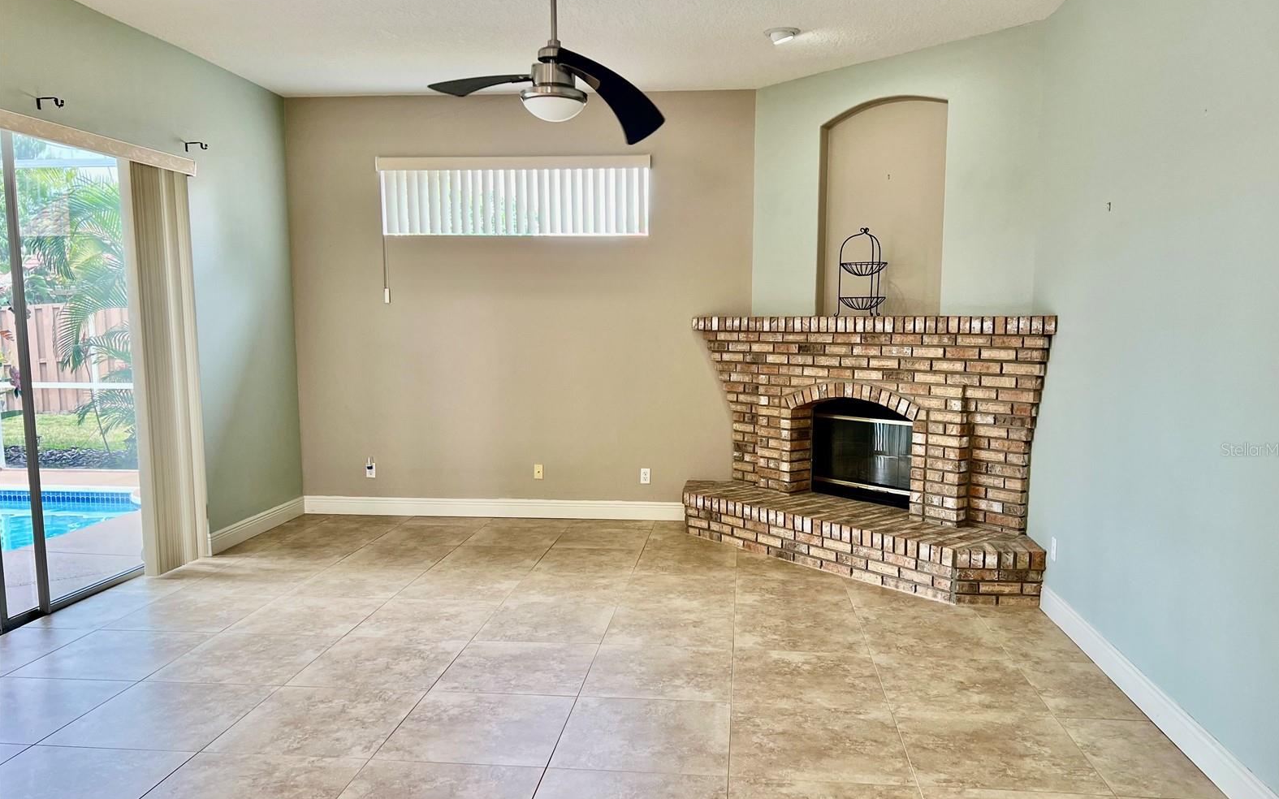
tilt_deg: -8.2
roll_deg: -0.3
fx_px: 976
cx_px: 648
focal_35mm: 28
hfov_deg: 66.5
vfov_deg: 44.4
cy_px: 449
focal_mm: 5.7
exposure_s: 1/120
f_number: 1.5
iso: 80
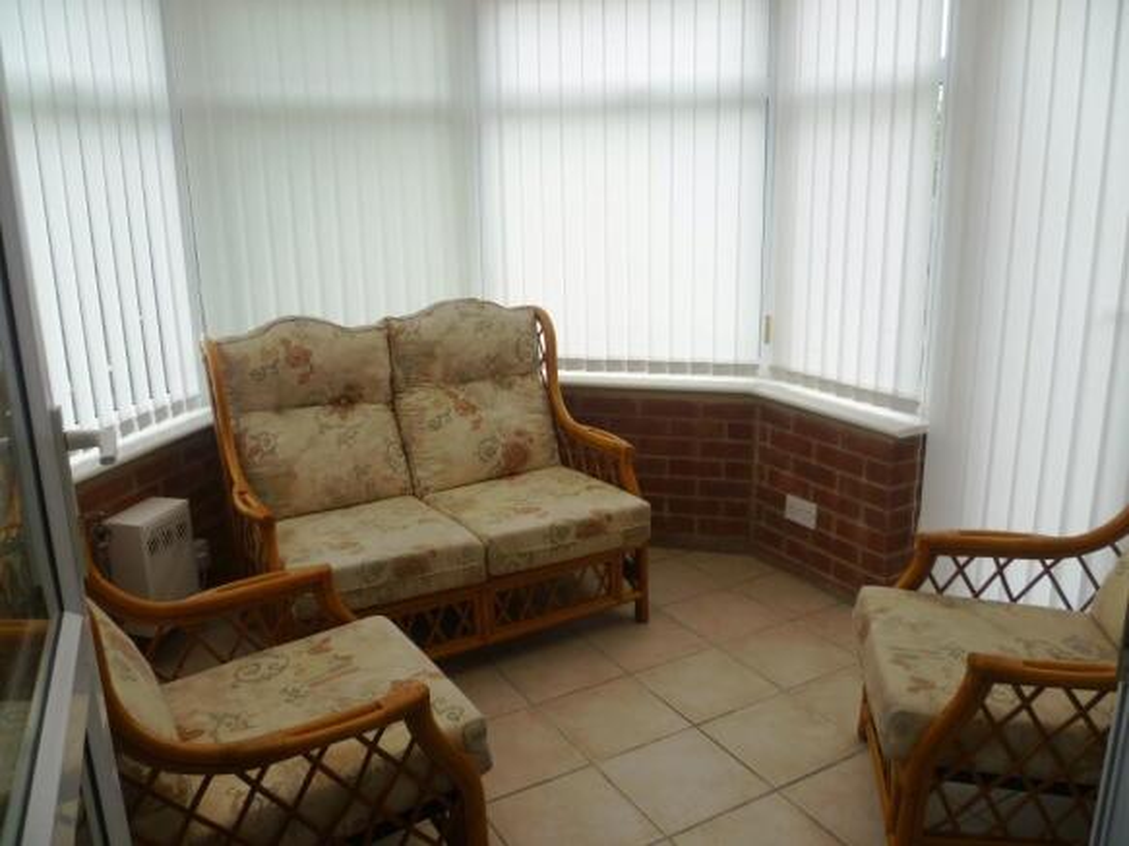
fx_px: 913
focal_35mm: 28
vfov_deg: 49.7
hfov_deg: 63.5
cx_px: 564
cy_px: 423
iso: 80
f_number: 2.8
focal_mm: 5
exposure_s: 1/125
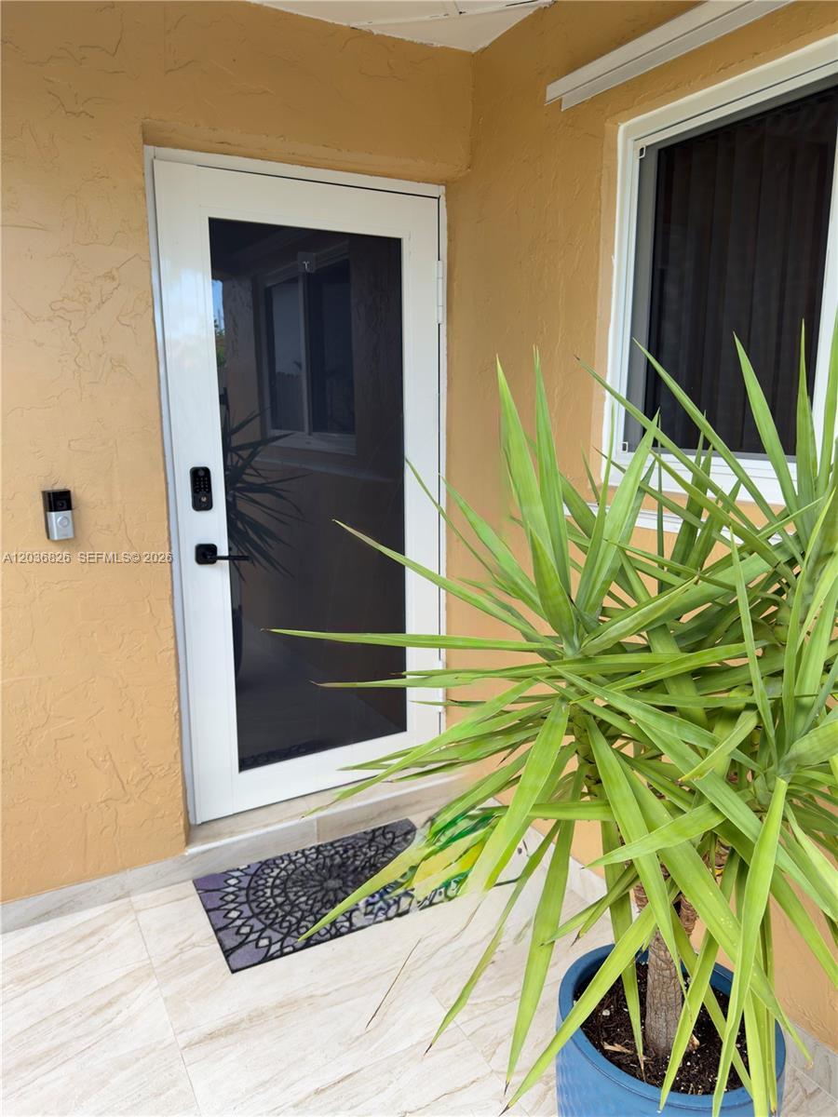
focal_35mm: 24
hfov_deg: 56.8
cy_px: 558
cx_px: 419
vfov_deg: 71.6
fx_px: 775
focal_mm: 6.76
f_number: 1.78
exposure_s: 1/176
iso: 50
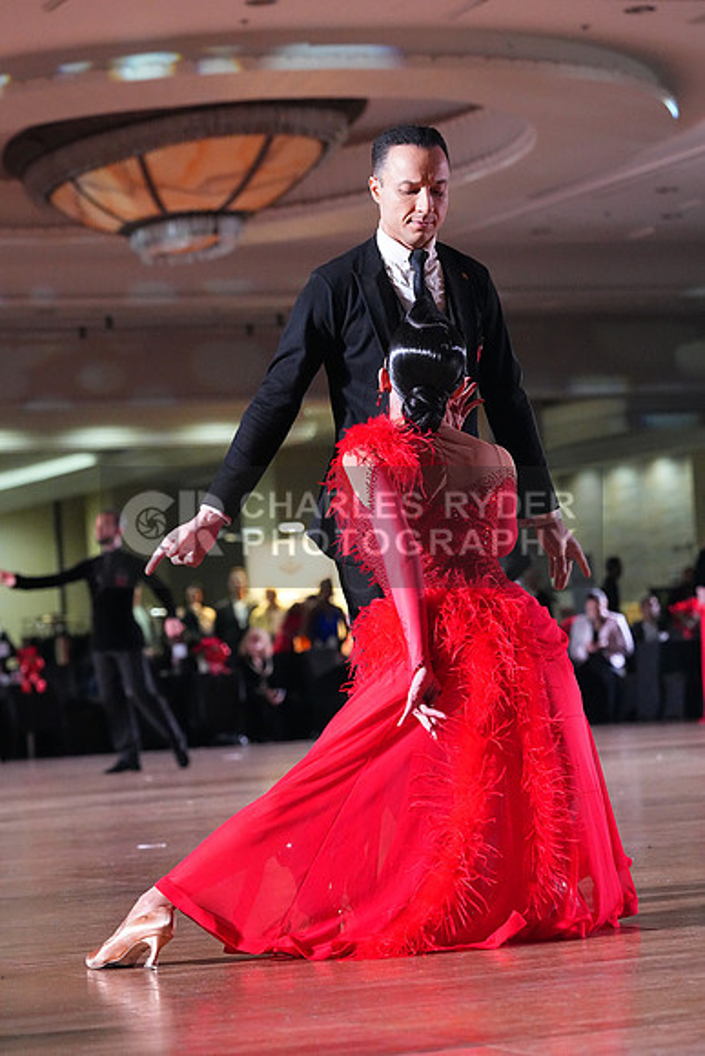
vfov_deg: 18.3
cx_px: 352
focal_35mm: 112
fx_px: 3288
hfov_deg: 12.2
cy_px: 528
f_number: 5
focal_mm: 112
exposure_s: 1/400
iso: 10000
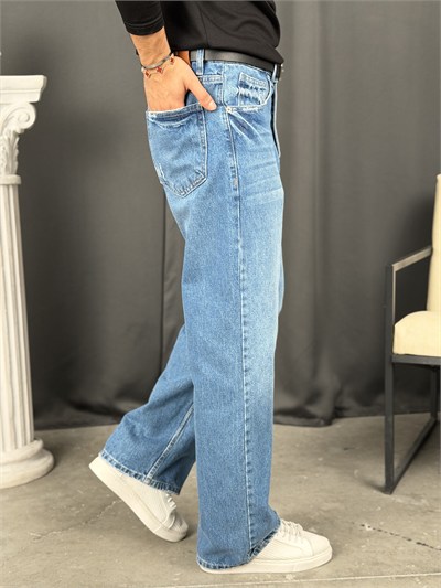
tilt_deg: -7.7
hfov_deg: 30.3
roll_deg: +0.8
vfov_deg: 39.6
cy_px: 294
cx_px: 220
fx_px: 815
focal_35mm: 48
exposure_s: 1/155
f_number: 1.78
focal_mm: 6.76
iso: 64
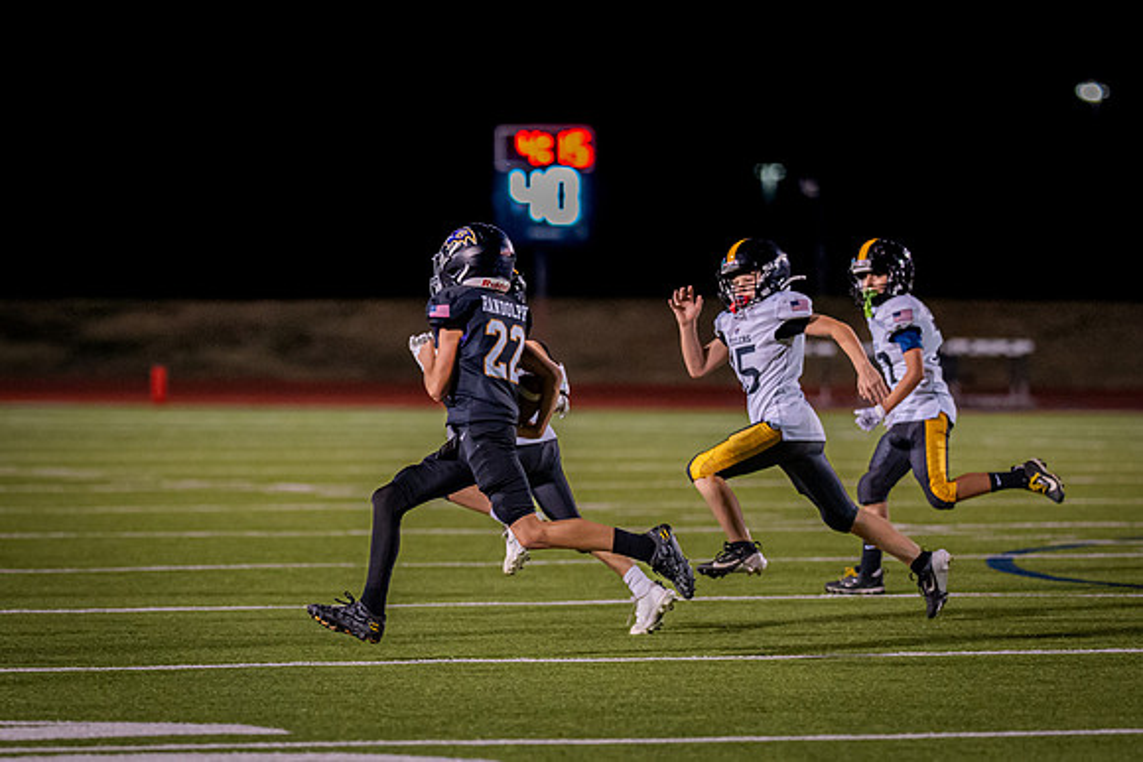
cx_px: 400
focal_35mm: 272
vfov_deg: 5.1
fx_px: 8640
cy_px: 439
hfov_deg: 7.6
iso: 1600
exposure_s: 1/1000
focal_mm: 135
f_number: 1.8
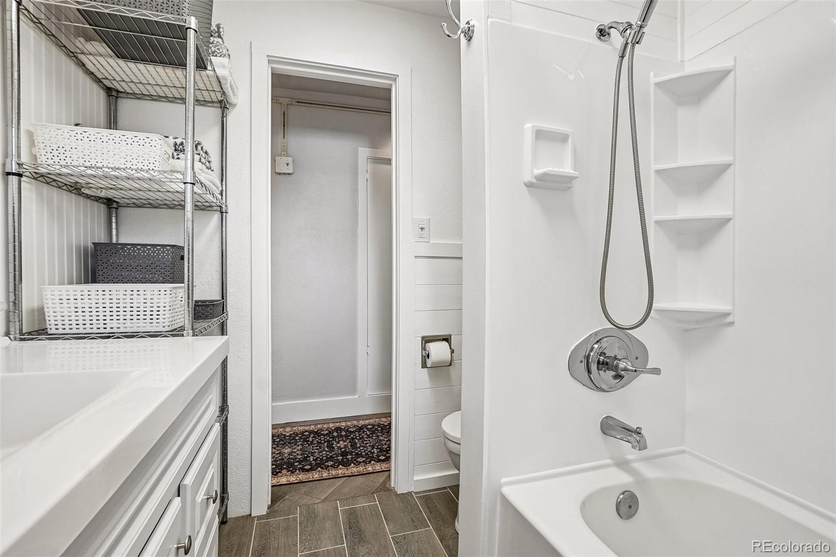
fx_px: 348
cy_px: 278
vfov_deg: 77.3
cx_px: 418
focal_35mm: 15
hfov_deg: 100.4
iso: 250
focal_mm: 10
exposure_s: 1/30
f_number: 8
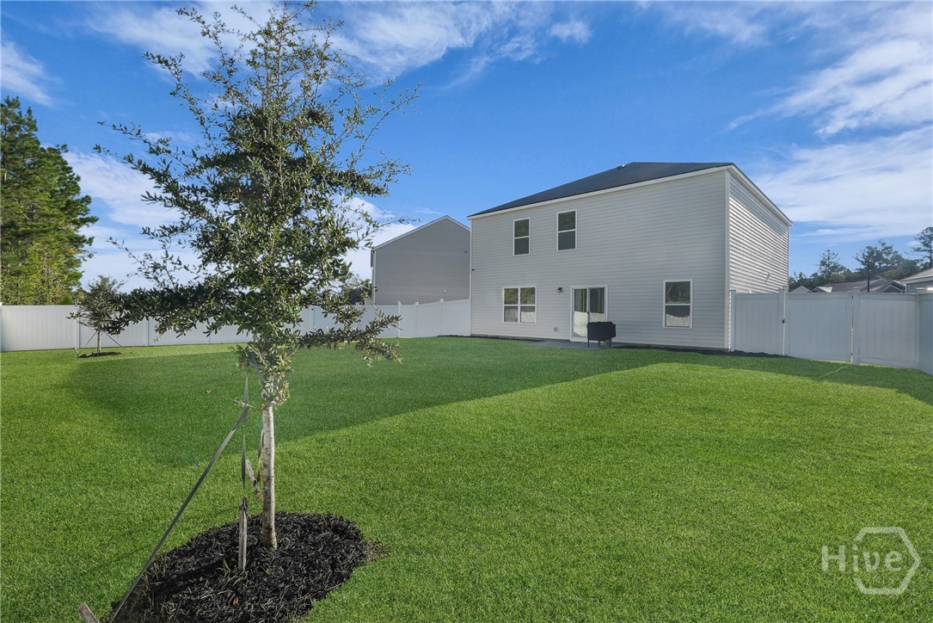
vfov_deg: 73.8
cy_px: 312
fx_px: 415
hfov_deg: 96.7
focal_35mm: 16
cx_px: 466
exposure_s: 1/320
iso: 320
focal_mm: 16
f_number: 9
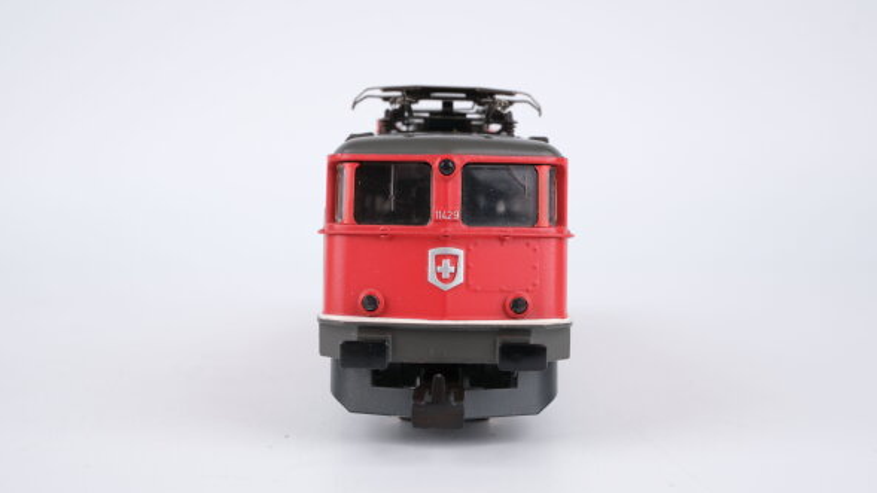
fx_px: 1116
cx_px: 445
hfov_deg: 42.9
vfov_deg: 24.9
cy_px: 237
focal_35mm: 48
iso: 400
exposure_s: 1/125
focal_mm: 30
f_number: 9
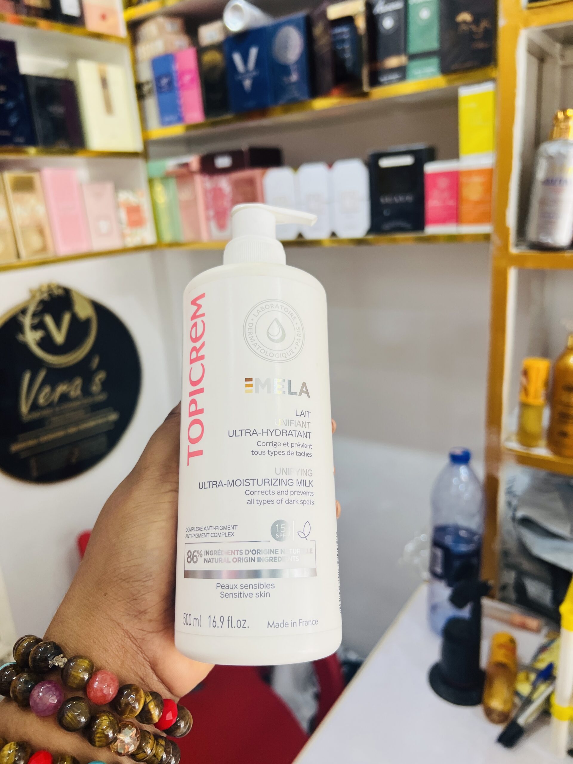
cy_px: 382
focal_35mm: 26
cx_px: 286
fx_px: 574
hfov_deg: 53.1
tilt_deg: -16.4
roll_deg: +4.1
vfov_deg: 67.3
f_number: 1.5
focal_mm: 5.7
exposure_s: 1/121
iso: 50
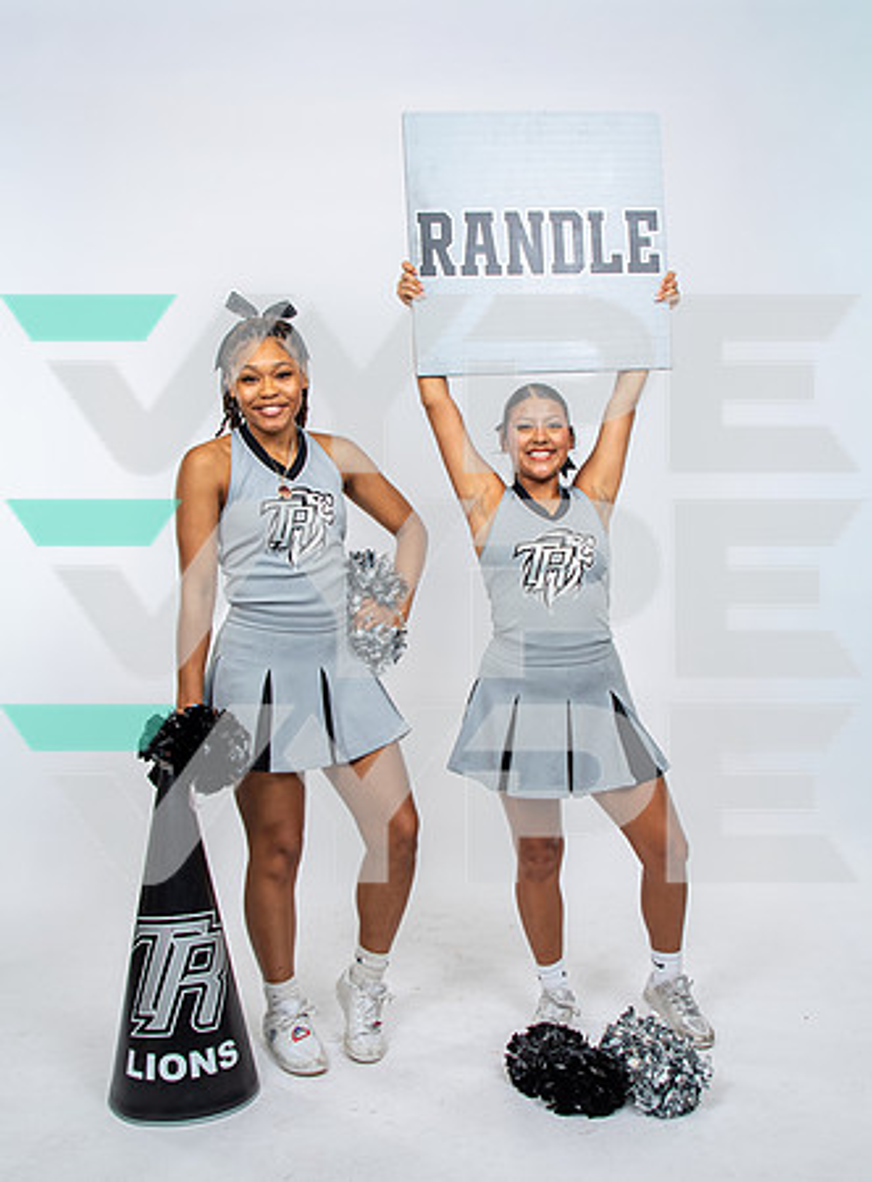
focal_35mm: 36
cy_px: 582
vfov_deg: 52.0
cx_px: 494
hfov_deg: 39.5
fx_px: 1211
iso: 640
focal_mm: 24
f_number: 5.6
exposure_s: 1/800
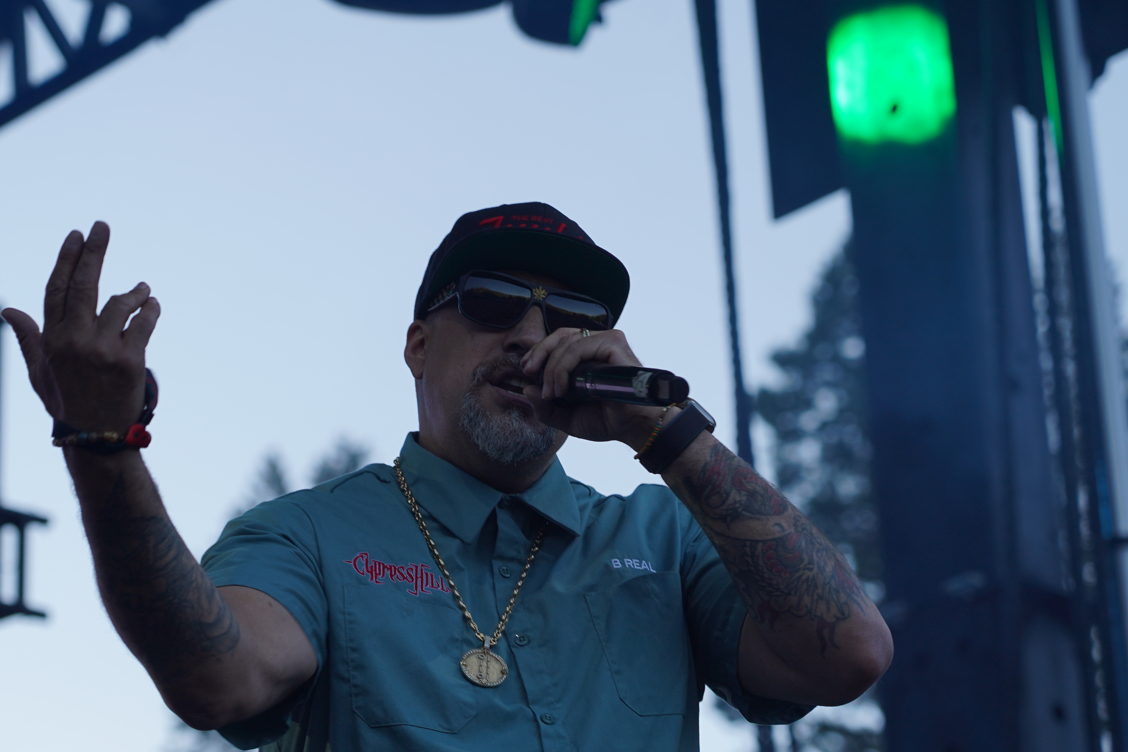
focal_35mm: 158
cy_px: 537
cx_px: 384
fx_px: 4950
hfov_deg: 13.0
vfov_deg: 8.7
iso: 100
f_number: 5
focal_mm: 105
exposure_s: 1/250
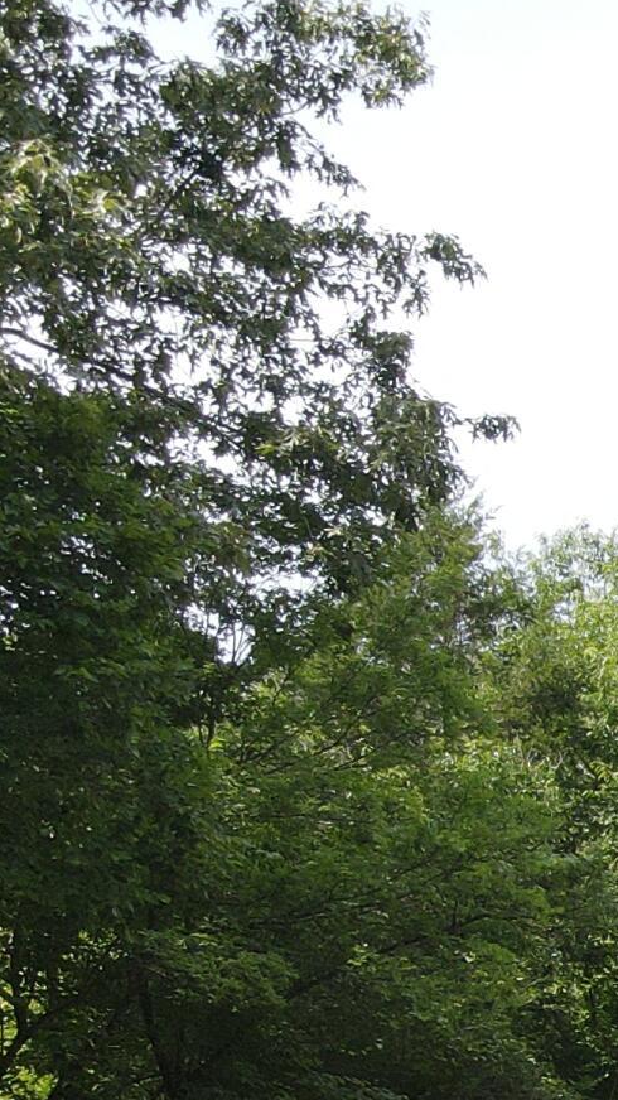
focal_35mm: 90
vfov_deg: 22.4
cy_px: 1187
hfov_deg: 10.2
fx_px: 2624
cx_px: 1788
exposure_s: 1/320
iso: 100
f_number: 2.8
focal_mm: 4.5
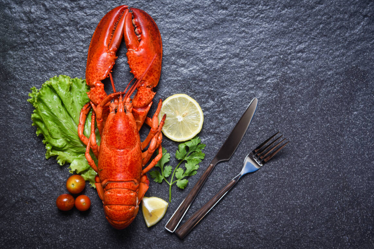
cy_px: 125
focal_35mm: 63
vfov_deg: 21.6
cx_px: 190
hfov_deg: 31.9
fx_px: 654
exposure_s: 1/80
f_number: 5
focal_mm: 62
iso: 400
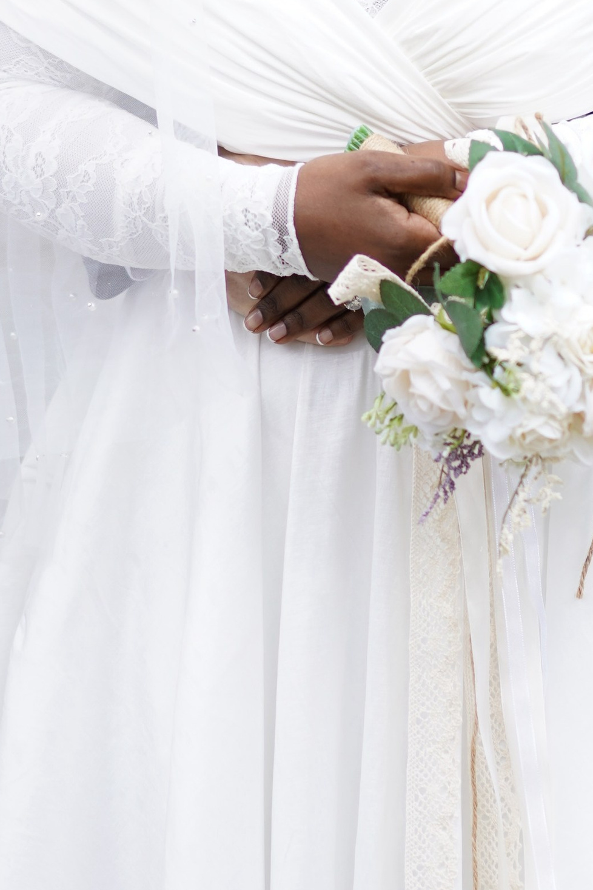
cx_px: 445
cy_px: -77
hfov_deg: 9.5
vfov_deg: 14.0
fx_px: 3558
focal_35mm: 144
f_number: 1.8
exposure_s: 1/250
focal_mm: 55
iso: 125
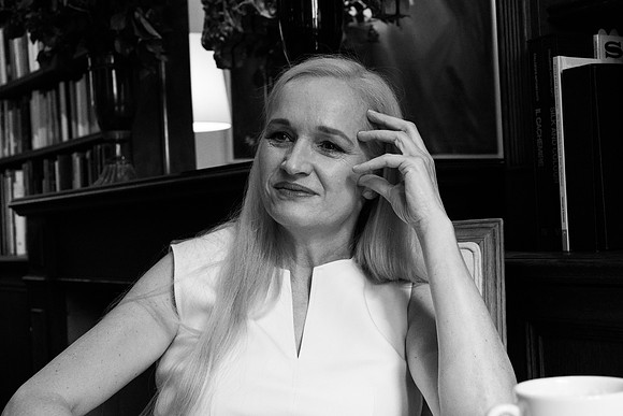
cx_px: 312
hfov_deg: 33.4
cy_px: 208
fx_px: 1039
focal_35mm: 60
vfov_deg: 22.6
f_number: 5.6
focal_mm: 40
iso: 1600
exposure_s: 1/160
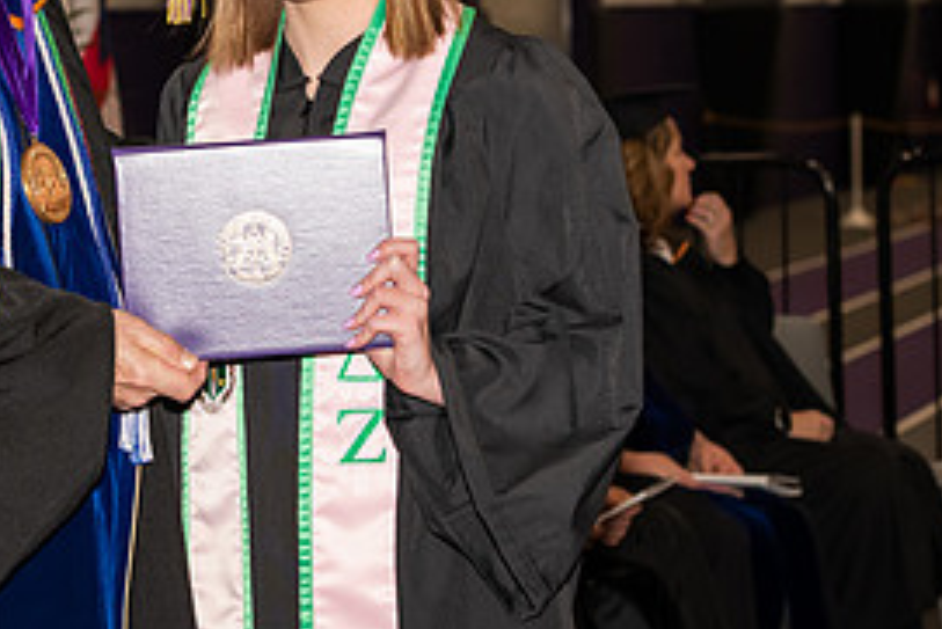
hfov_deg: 13.6
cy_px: 169
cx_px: 104
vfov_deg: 9.1
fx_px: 3927
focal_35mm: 150
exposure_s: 1/200
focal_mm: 70
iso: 1000
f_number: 5.6
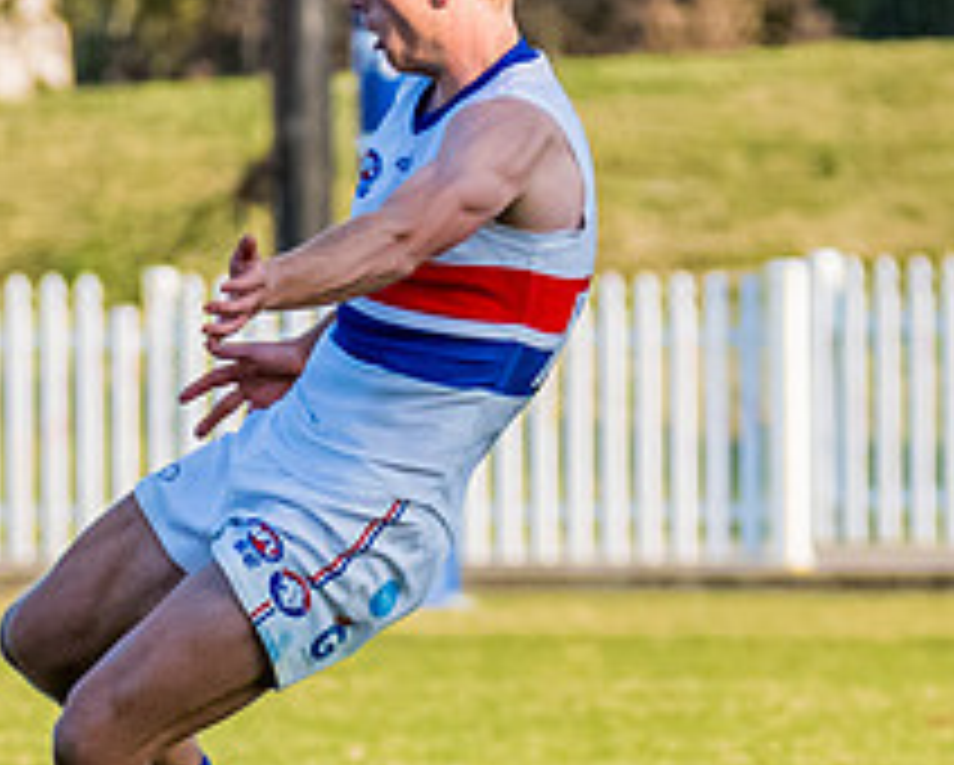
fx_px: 38095
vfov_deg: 1.2
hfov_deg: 1.4
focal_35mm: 1348
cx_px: 52
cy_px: 494
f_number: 5.6
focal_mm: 240
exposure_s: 1/1600
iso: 800
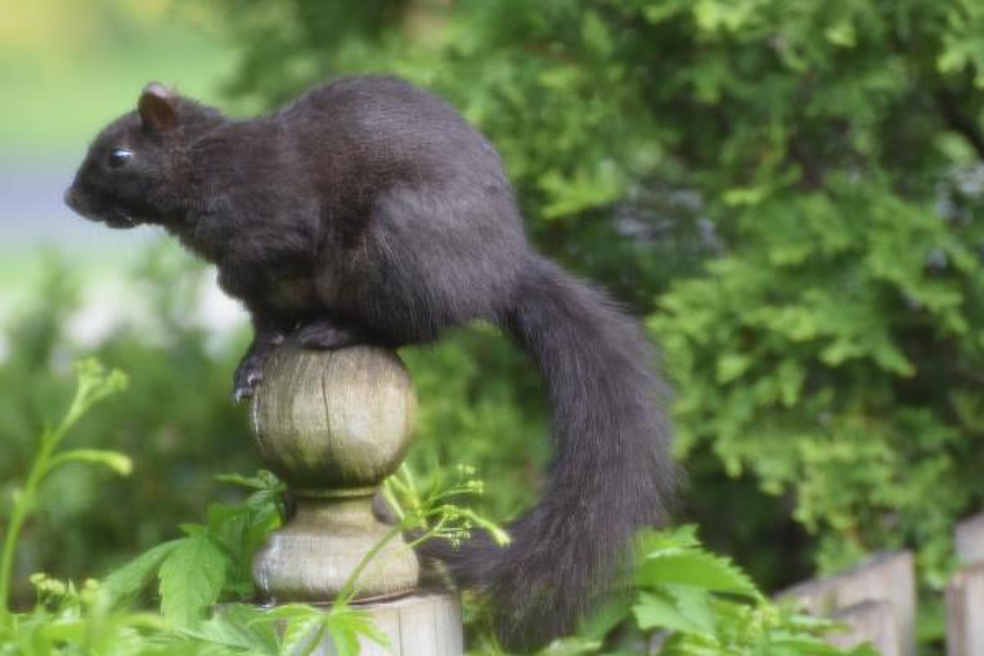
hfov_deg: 6.2
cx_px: 492
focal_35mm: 330
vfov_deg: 4.2
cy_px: 328
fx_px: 9019
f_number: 5.3
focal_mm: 220
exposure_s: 1/250
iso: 800
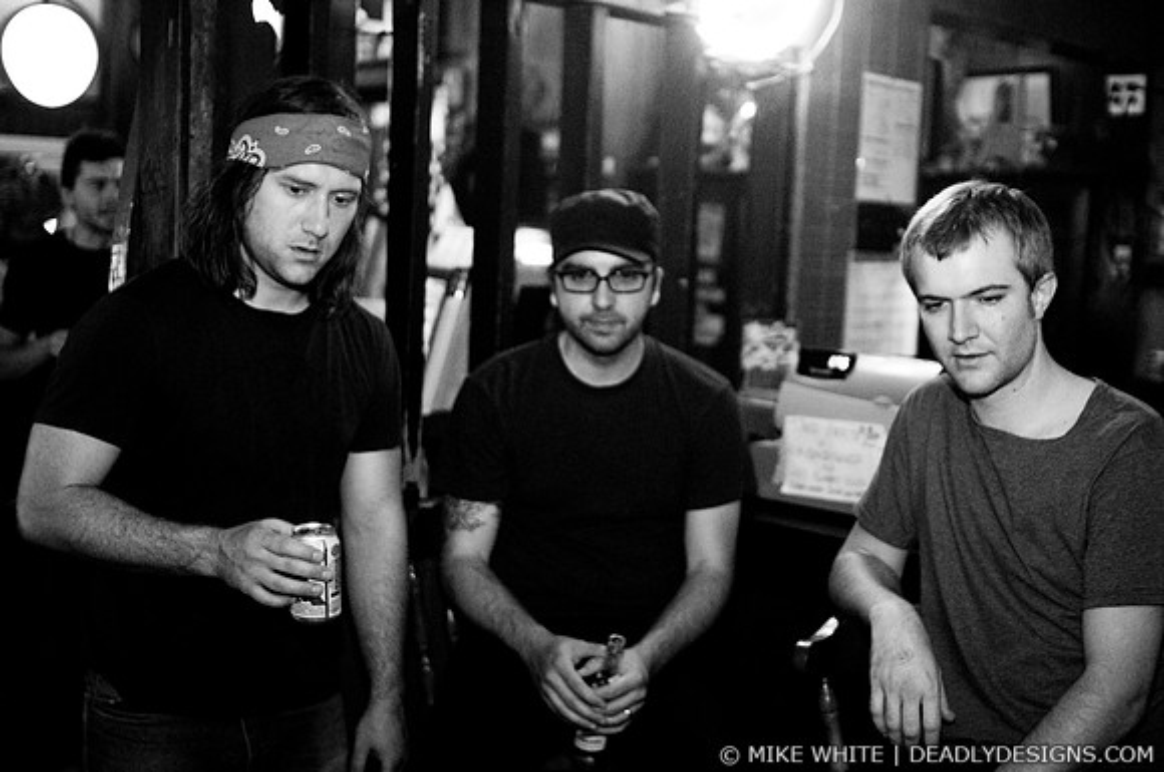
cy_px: 386
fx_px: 1453
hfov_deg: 43.7
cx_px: 582
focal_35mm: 45
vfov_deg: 29.8
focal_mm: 30
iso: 800
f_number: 2
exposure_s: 1/60
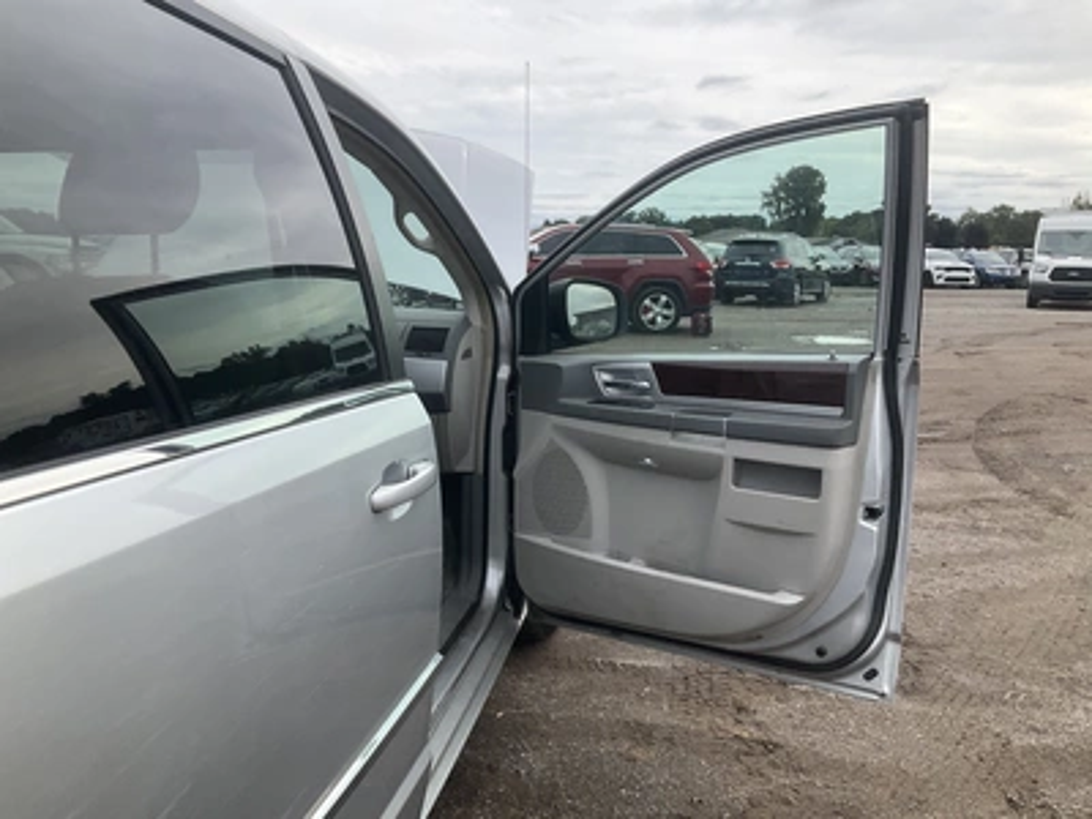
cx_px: 546
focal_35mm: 29
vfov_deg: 48.2
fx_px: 915
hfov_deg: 61.7
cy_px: 410
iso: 25
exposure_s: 1/1412
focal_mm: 3
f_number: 1.8
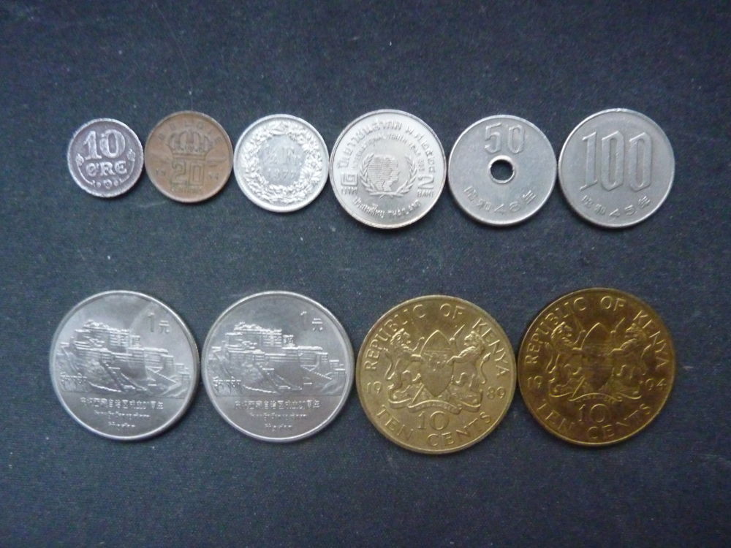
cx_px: 366
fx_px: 528
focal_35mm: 25
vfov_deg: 54.9
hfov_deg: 69.4
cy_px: 274
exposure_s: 1/13
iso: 800
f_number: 3.3
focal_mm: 4.1
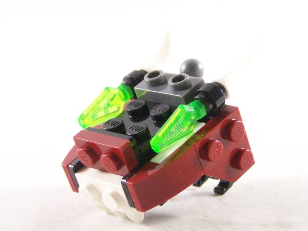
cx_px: 153
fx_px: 988
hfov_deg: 17.7
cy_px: 116
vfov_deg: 13.3
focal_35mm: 111
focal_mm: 12.4
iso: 400
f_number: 3.2
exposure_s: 1/60
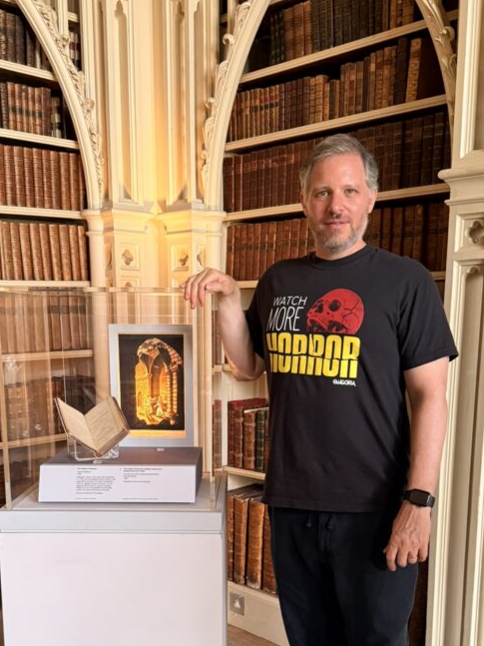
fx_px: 709
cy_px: 444
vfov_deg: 48.0
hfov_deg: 37.7
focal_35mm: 38
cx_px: 228
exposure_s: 1/60
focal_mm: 6.76
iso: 500
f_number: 1.78
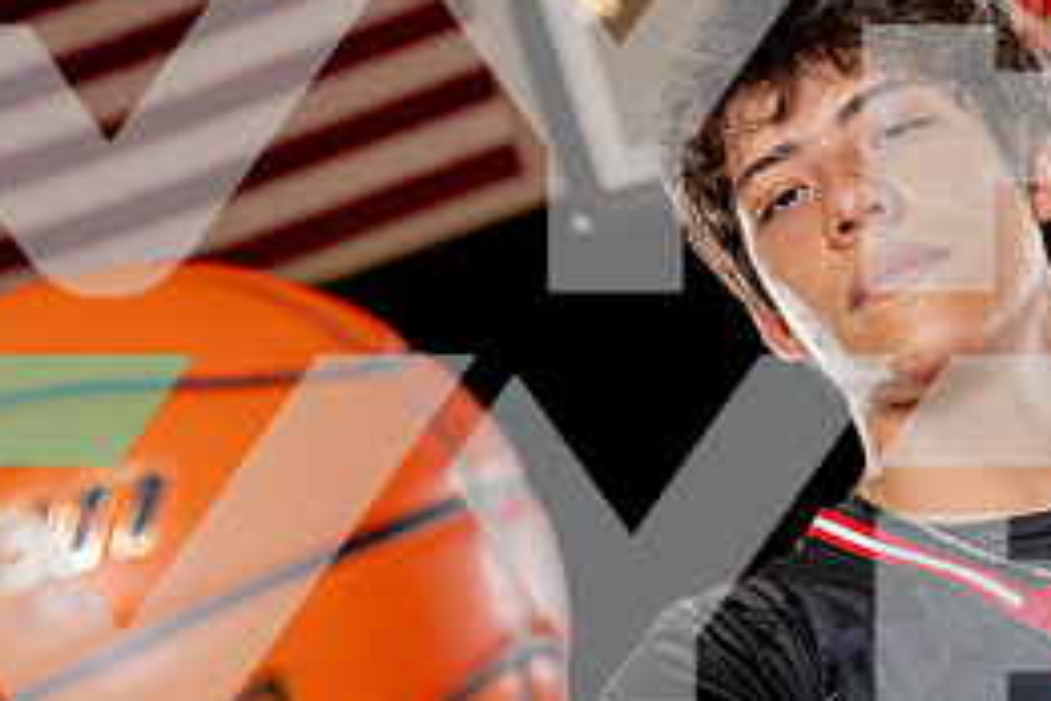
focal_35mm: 120
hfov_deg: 17.0
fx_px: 3503
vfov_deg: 11.4
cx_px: 797
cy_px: 570
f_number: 4
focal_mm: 54
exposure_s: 1/250
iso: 400
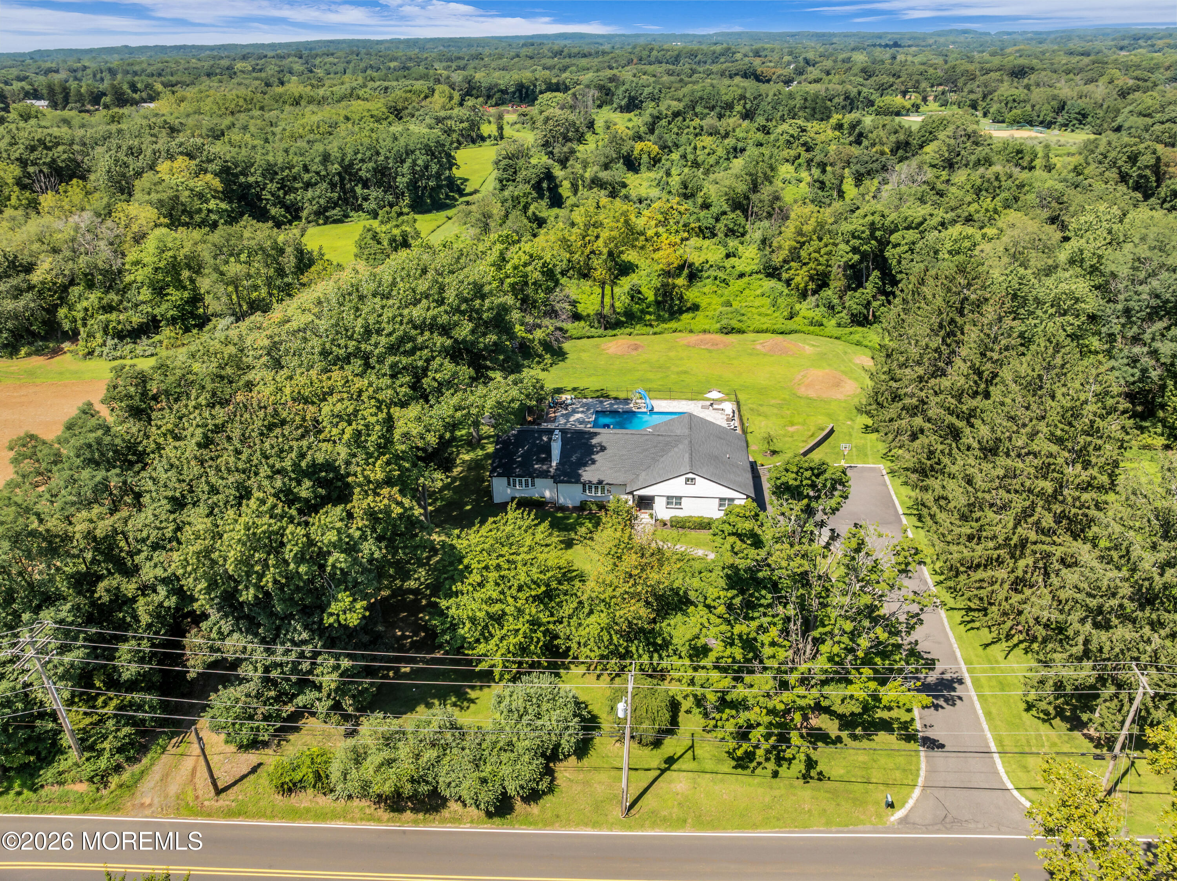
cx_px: 588
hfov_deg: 71.6
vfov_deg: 56.8
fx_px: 816
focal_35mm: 24
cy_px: 440
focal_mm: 12.29
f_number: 2.8
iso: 100
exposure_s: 1/1250
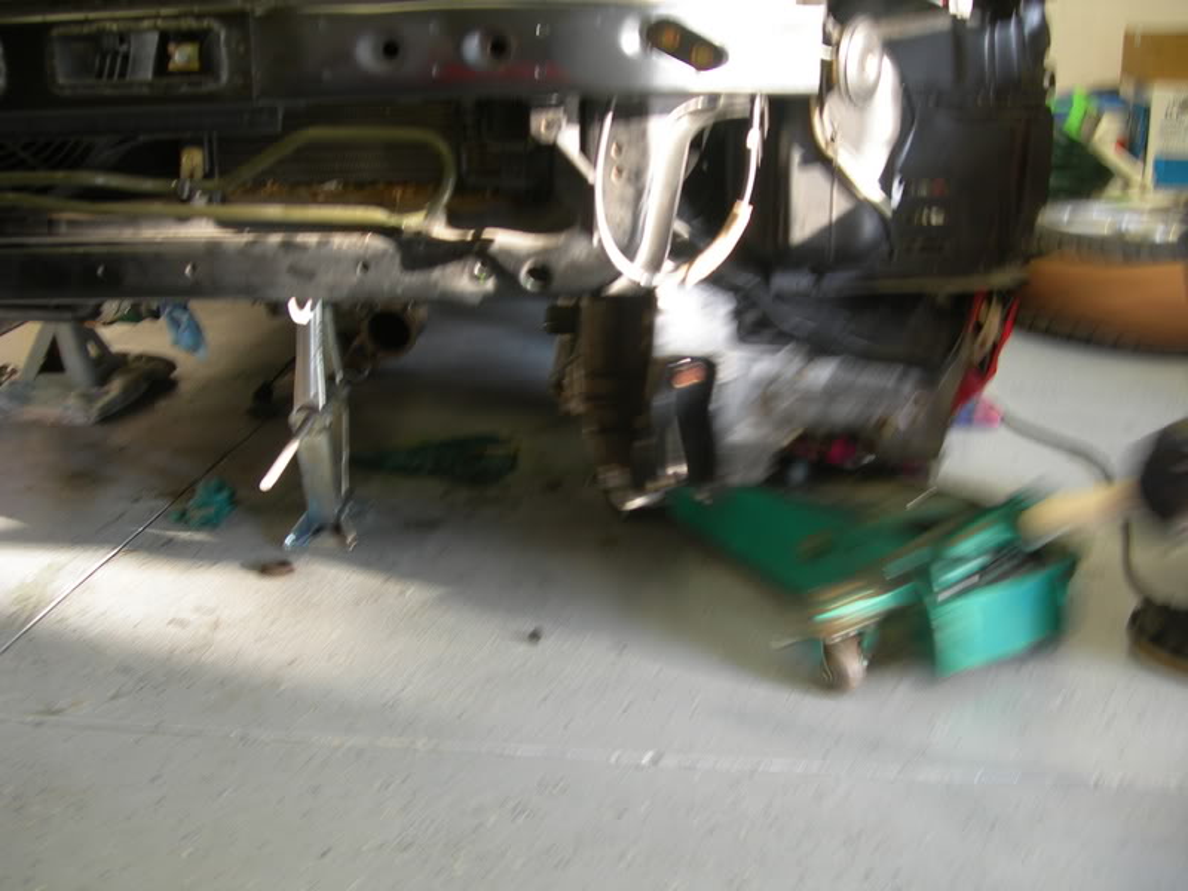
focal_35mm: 38
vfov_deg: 37.7
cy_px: 446
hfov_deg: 49.0
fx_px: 1304
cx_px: 594
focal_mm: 7.8
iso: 50
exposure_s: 1/7.5
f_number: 2.8
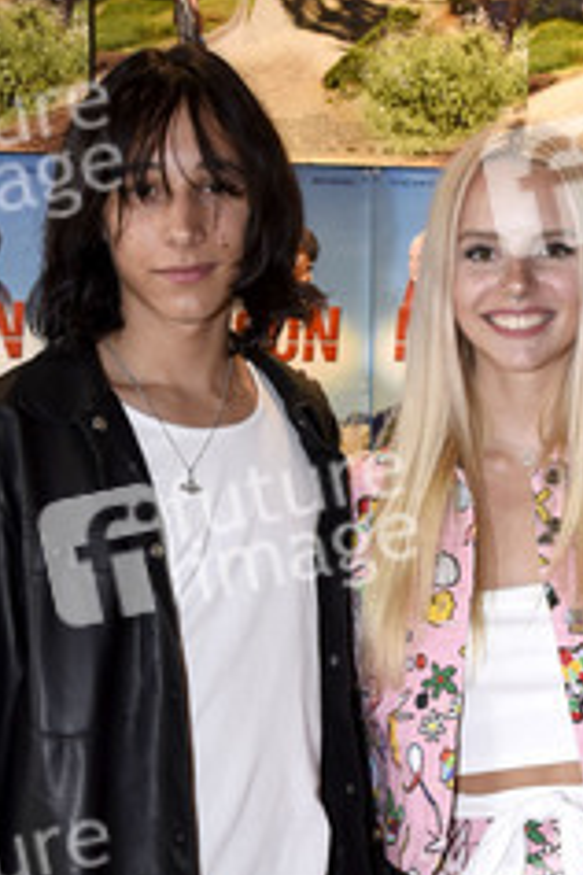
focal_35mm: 59
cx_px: 336
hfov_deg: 23.0
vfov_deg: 32.8
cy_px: 724
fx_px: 1433
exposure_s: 1/100
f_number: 6.3
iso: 1250
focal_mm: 35
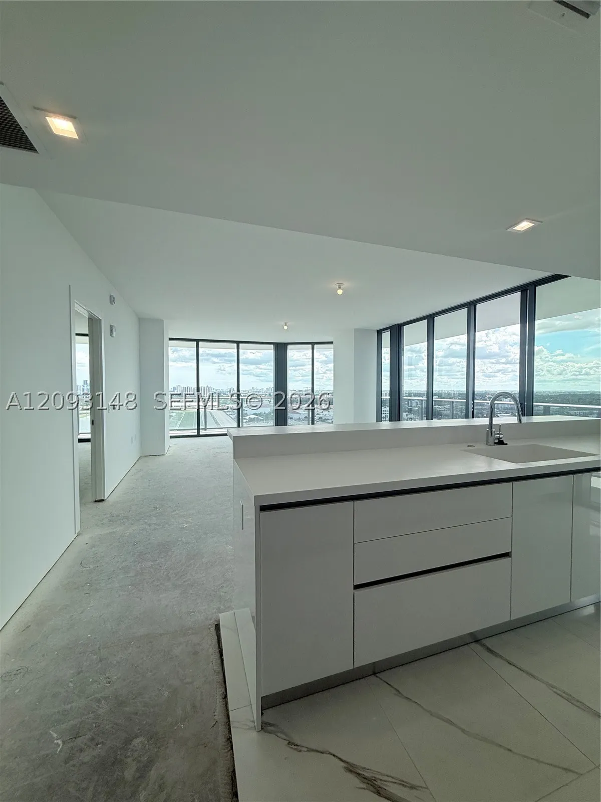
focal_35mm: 14
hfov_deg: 85.7
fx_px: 324
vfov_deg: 102.1
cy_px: 401
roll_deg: -0.3
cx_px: 300
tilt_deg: -0.5
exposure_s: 1/789
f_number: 2.2
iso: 64
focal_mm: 2.22
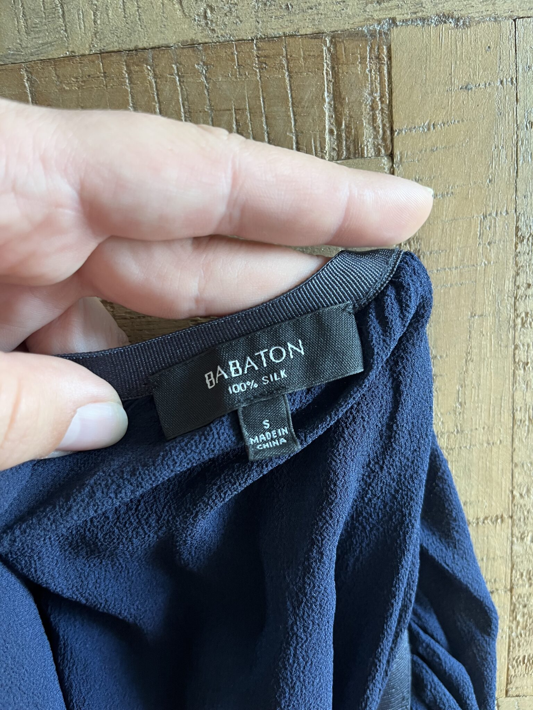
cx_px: 266
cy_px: 355
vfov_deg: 67.3
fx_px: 534
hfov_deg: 53.1
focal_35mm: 26
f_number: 1.6
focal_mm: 5.1
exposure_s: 1/50
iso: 160
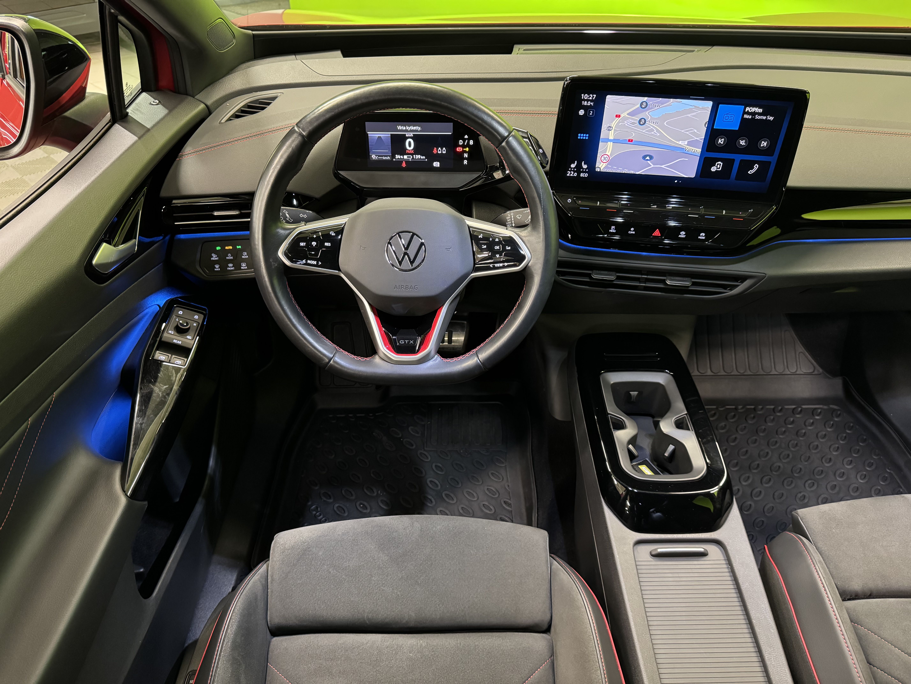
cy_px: 342
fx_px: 632
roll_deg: -0.2
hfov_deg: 71.6
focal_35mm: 24
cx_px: 456
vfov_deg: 56.8
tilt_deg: -37.2
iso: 1000
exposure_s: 1/40
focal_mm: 6.76
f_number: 1.78
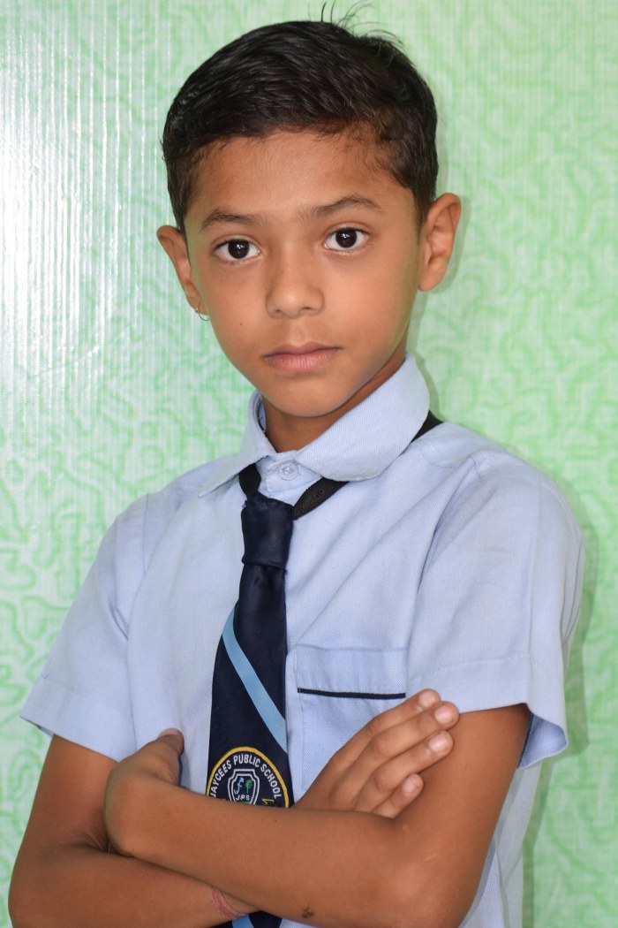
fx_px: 2781
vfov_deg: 18.9
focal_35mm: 108
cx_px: 309
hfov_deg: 12.7
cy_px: 464
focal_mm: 72
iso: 640
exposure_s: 1/60
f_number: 4.8
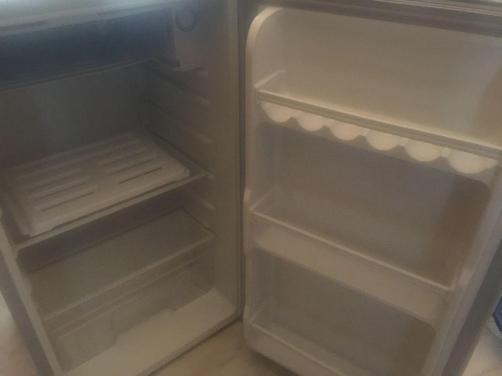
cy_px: 188
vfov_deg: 48.2
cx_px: 251
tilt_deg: -34.9
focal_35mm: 29
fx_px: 421
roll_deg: -0.7
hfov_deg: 61.7
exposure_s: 1/4
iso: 160
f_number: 2.2
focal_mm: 4.15
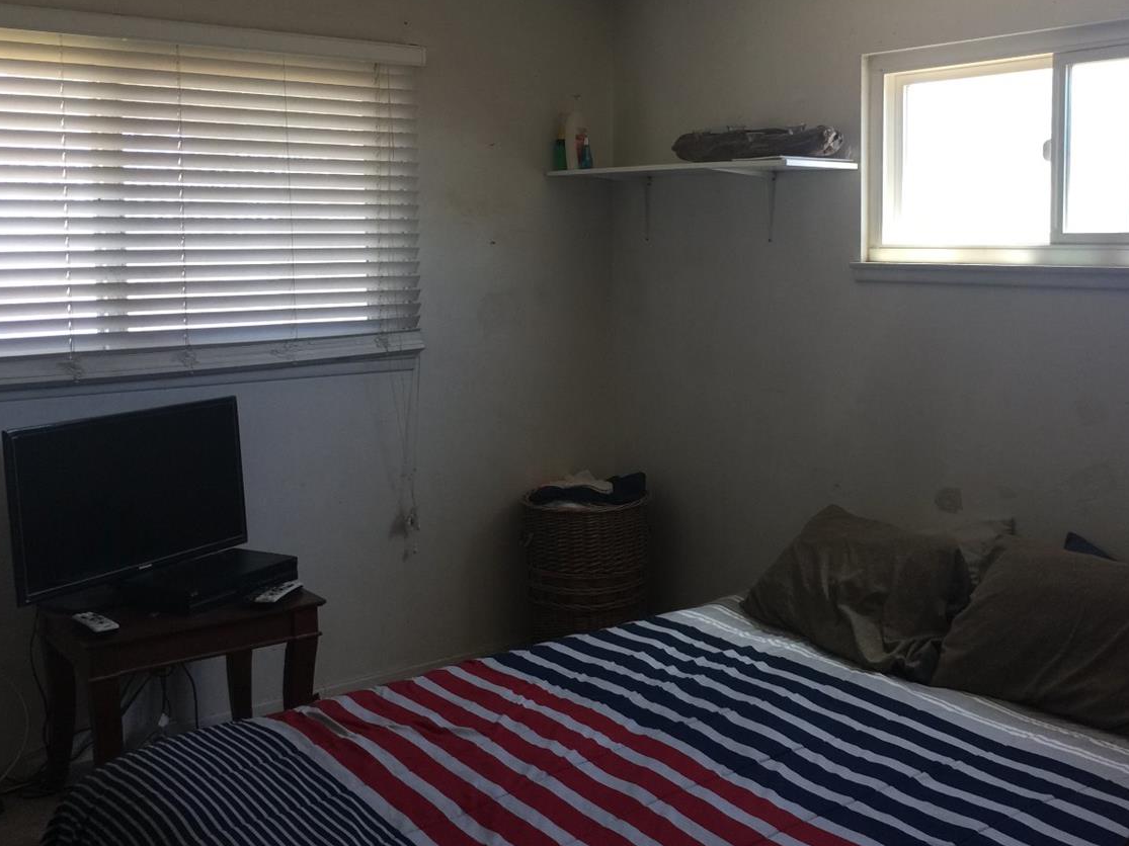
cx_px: 718
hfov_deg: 47.4
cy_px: 330
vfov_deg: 36.6
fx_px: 1272
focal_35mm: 39
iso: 32
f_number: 2.2
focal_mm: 4.15
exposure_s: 1/40
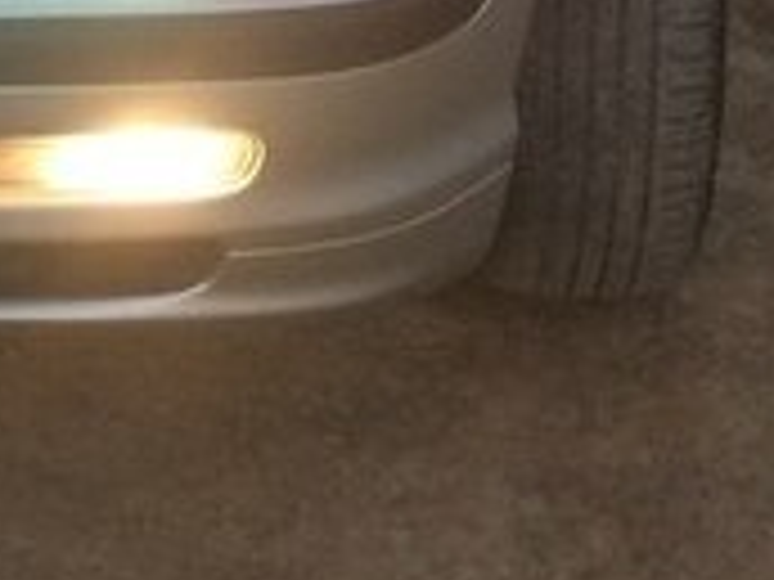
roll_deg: -0.3
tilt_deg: -14.9
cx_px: 297
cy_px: -474
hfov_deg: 17.7
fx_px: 2482
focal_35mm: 111
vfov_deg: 12.2
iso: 80
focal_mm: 4.15
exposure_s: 1/33
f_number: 2.2
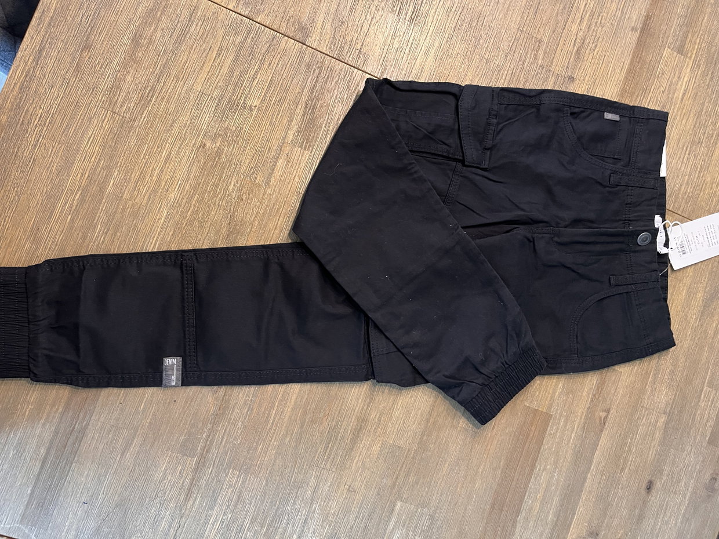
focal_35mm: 26
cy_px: 270
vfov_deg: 53.1
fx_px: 540
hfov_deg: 67.3
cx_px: 360
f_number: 1.6
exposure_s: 1/50
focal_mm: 5.1
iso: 320
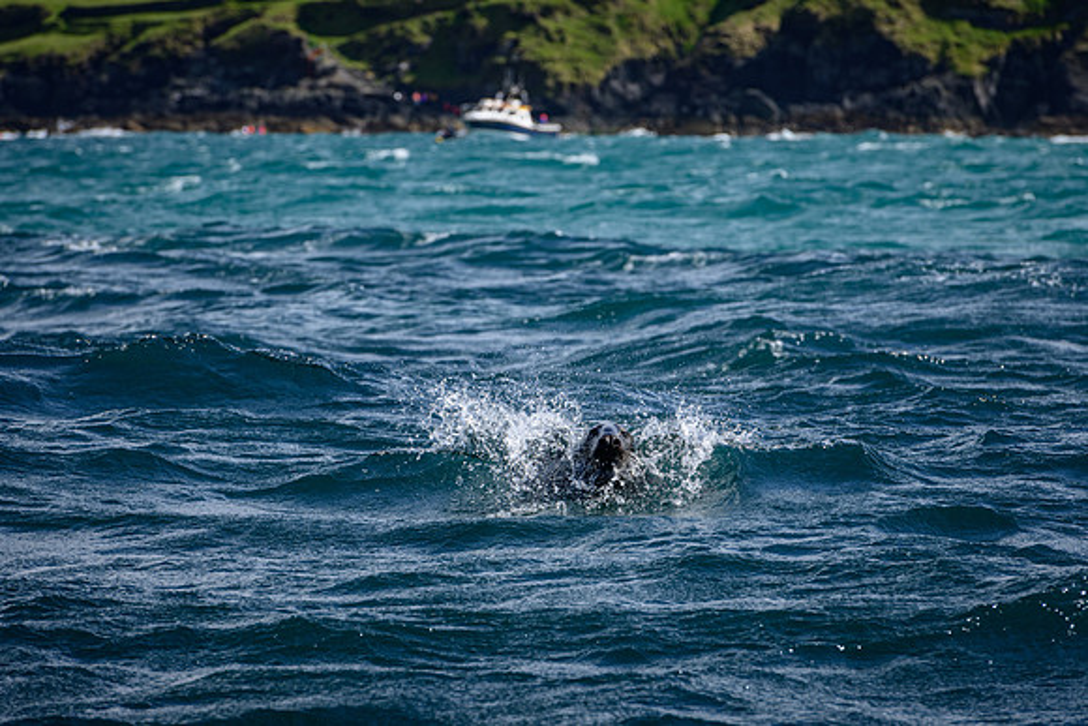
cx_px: 544
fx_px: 6420
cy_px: 363
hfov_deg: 9.7
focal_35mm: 212
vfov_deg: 6.5
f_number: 8
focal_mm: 200
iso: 200
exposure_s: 1/640
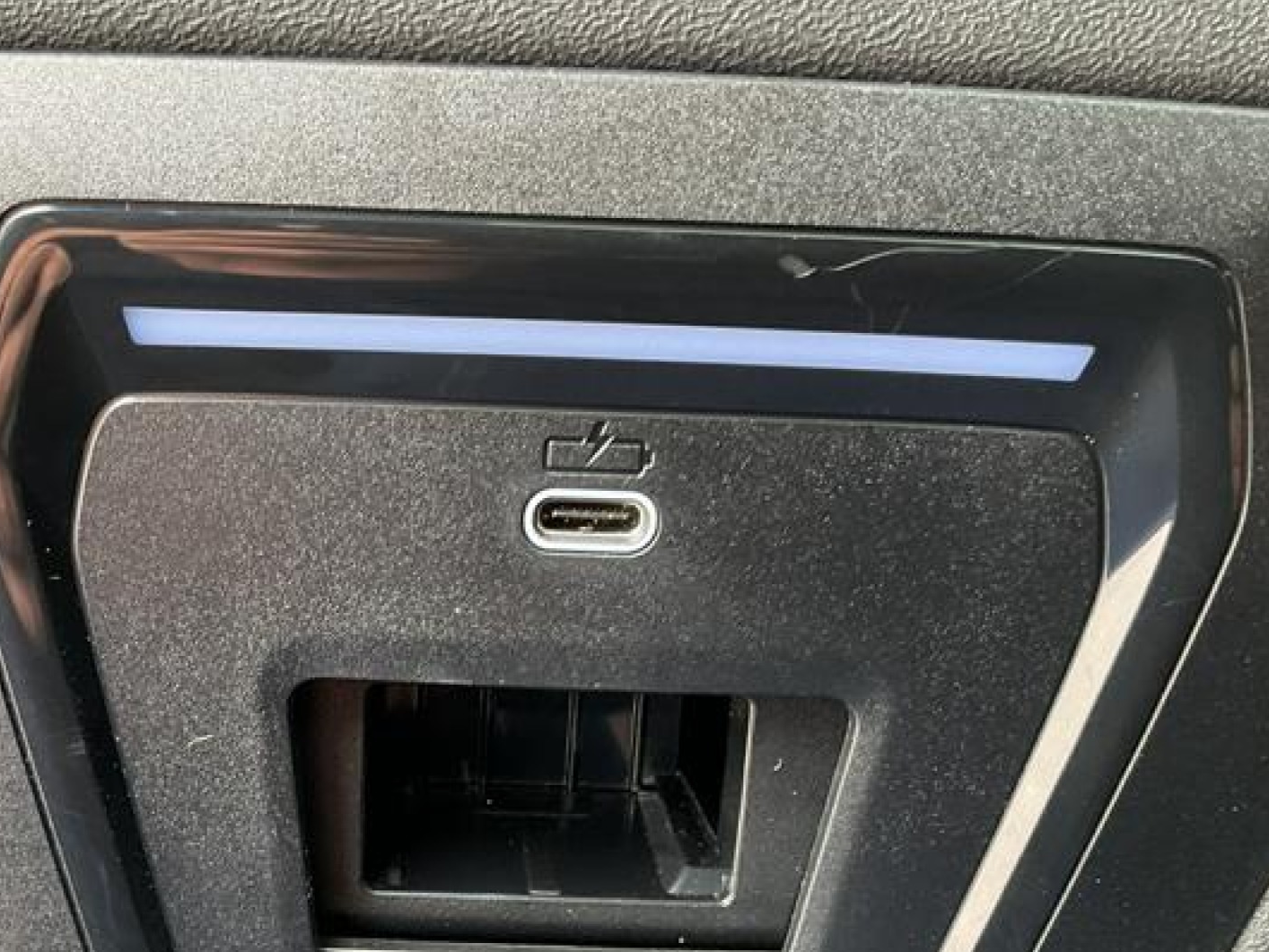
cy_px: 814
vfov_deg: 25.5
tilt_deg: -6.2
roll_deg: -2.6
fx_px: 2053
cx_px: 411
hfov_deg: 34.0
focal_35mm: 56
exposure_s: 1/60
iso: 80
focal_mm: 3
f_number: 1.8
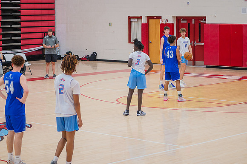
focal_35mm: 105
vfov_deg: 13.0
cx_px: 124
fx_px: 720
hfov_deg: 19.5
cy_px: 82
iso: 1000
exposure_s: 1/250
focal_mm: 95
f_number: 4.5
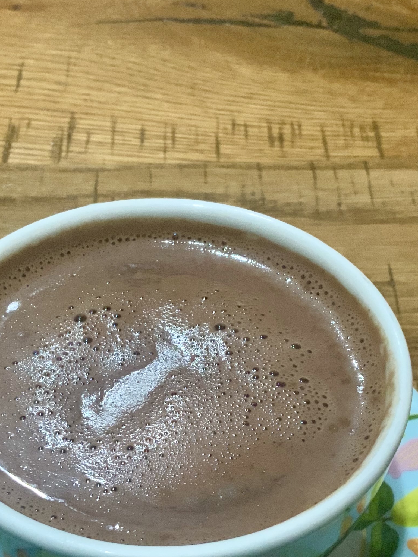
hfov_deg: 25.6
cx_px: 153
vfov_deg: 32.9
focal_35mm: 57
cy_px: 436
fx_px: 917
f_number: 1.8
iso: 250
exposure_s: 1/60
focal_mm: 3
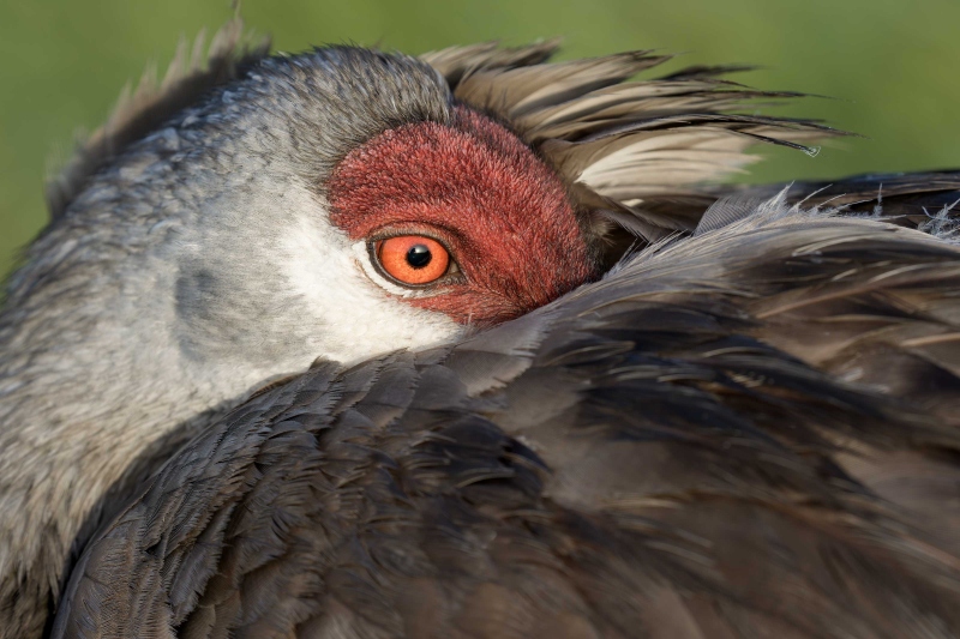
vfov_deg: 3.4
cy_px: 320
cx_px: 480
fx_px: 10664
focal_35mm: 400
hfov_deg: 5.2
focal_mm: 400
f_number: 9
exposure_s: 1/500
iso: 1250
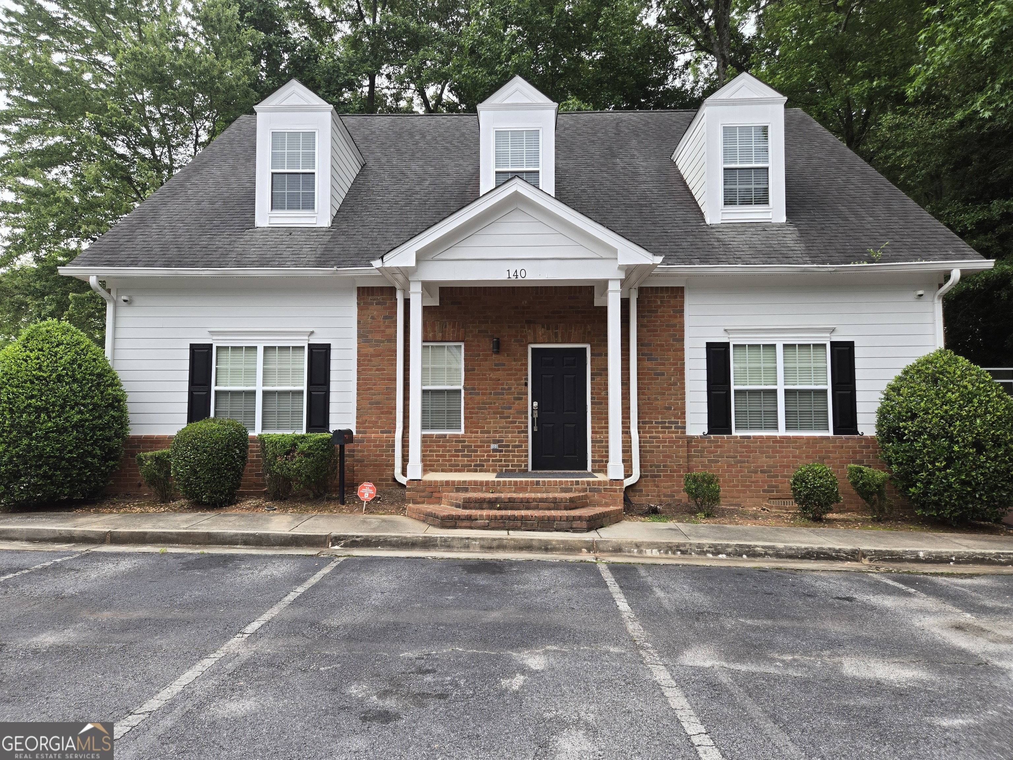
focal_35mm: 23
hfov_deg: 73.9
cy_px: 380
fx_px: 673
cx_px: 506
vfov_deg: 58.9
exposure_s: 1/180
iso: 64
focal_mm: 5.4
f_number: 1.8
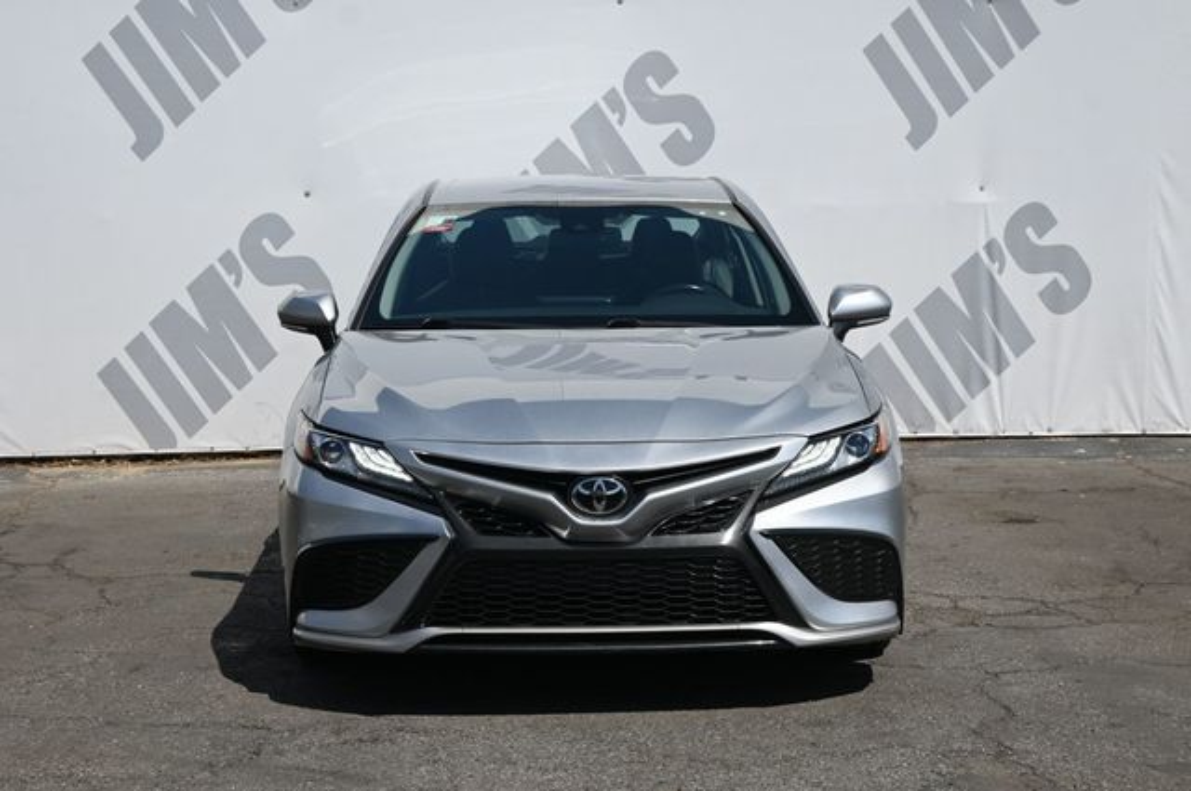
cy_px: 396
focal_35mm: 57
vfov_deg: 23.7
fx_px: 1883
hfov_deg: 35.1
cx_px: 596
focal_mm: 38
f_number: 6.3
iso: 100
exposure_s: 1/320
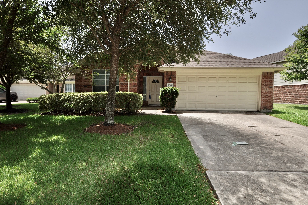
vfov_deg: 67.2
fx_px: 154
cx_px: 154
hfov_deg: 90.1
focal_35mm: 18
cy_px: 102
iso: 200
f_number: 10
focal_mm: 12
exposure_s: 1/200
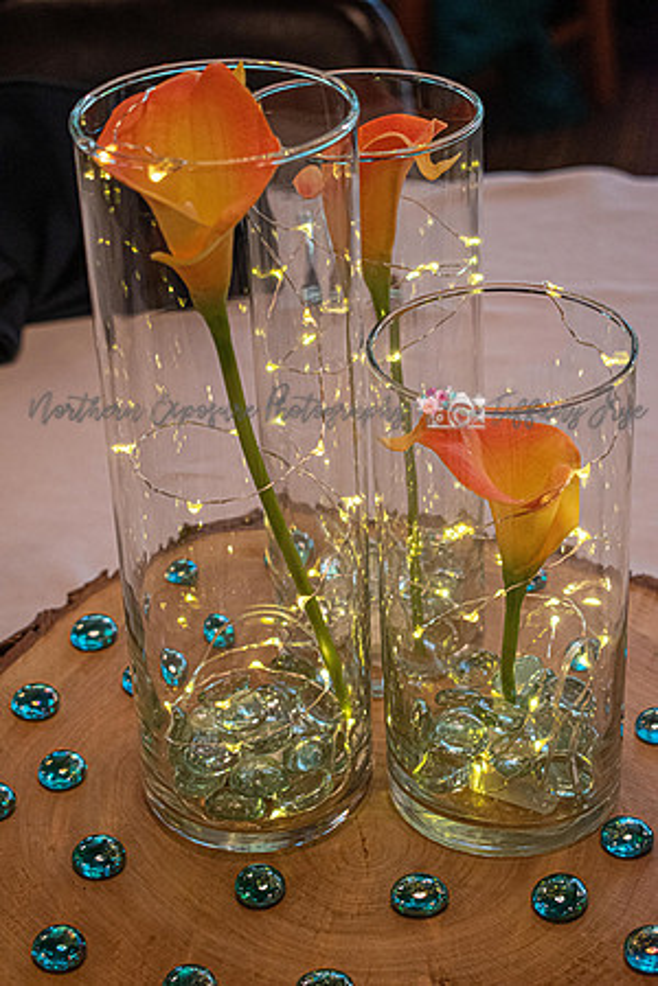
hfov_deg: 18.9
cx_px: 329
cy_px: 493
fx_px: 1974
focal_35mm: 72
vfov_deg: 28.1
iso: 1000
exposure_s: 1/60
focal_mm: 48
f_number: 5.3
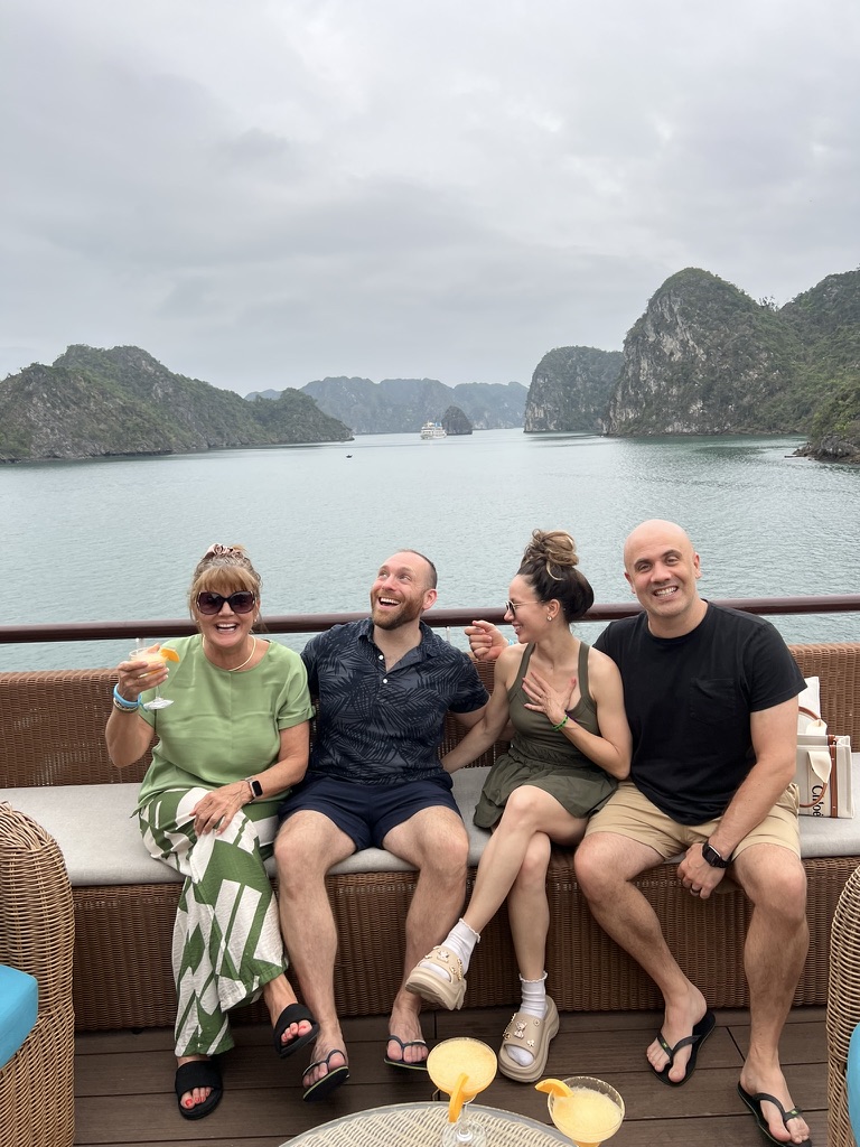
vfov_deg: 67.3
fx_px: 861
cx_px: 430
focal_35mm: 26
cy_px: 574
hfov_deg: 53.1
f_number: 1.5
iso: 50
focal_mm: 5.7
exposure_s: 1/121
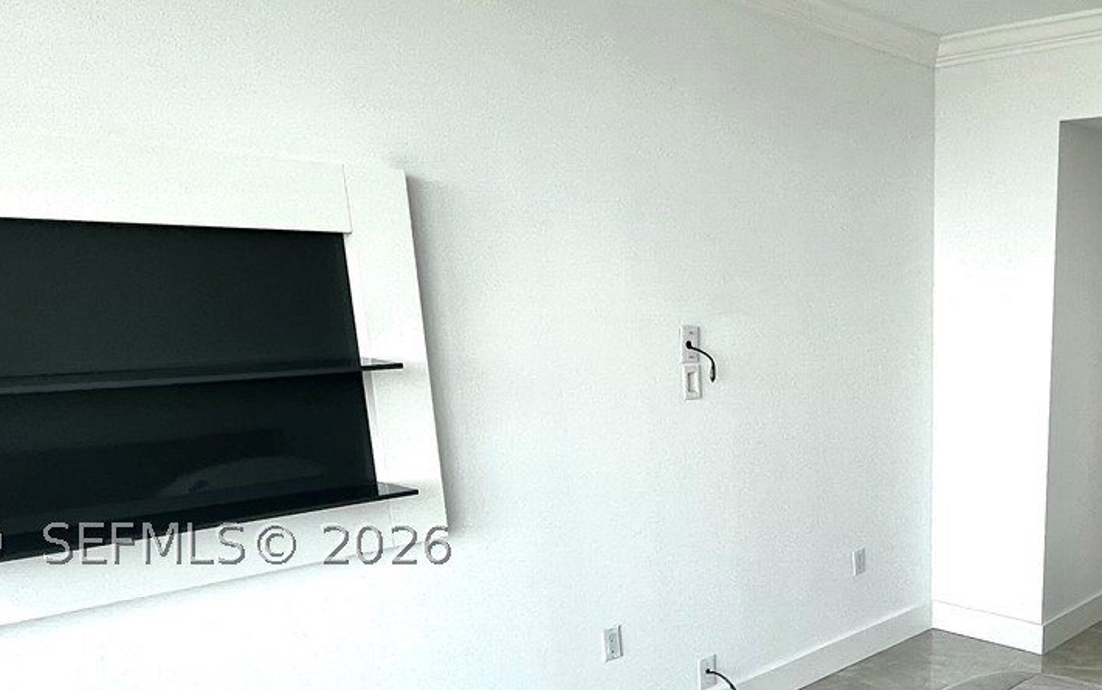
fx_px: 931
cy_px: 543
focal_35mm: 31
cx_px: 925
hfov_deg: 55.6
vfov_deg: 39.2
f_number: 1.8
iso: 32
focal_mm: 1.57
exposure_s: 1/199
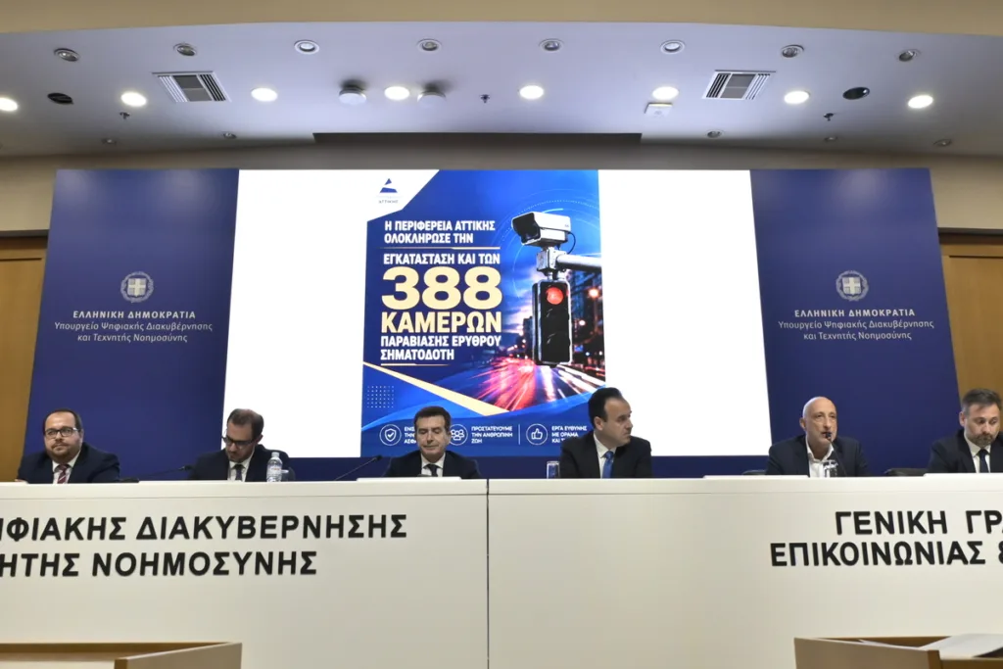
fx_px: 1003
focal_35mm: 36
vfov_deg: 36.9
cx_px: 502
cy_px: 334
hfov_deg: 53.1
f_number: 8
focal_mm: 24
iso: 3200
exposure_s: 1/160
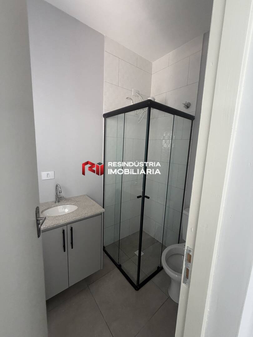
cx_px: 126
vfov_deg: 102.1
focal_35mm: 14
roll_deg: -3.1
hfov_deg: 85.7
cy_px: 168
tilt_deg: -7.2
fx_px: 136
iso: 250
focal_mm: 2.22
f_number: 2.2
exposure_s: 1/121
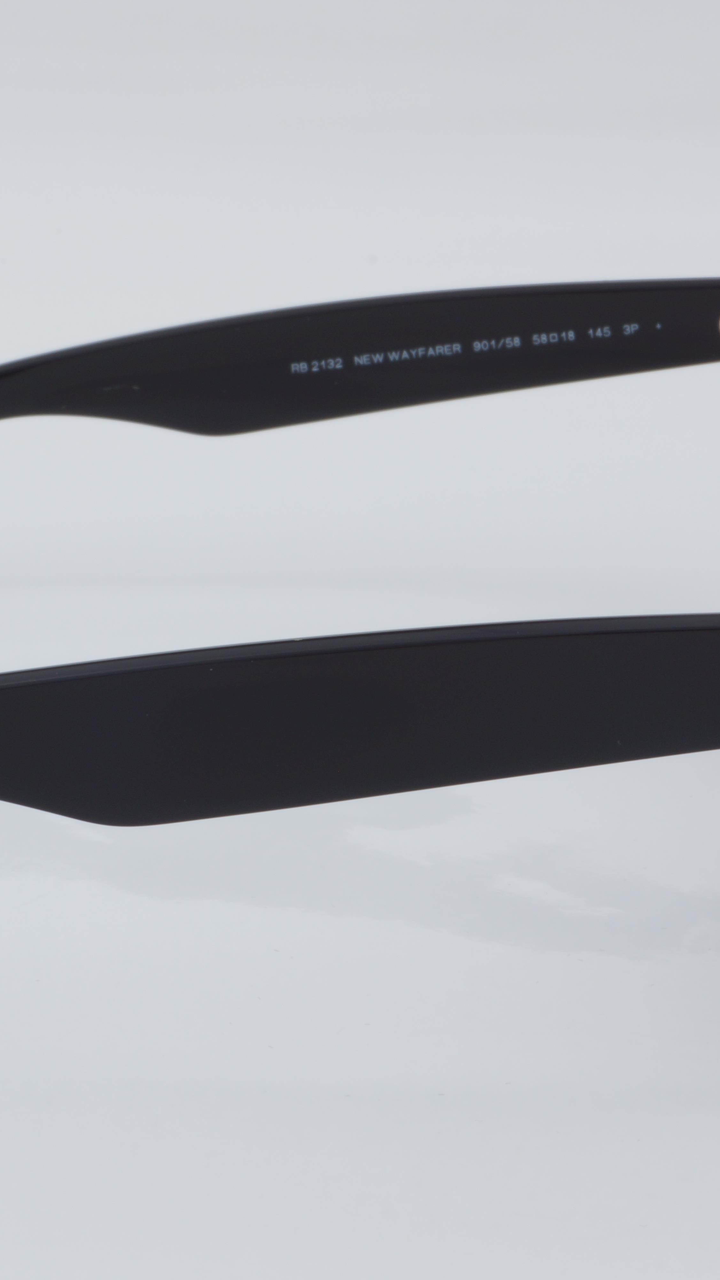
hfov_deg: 10.3
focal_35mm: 118
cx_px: 207
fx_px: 4005
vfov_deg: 18.2
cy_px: 640
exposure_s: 1/4
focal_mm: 50
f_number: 32
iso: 100
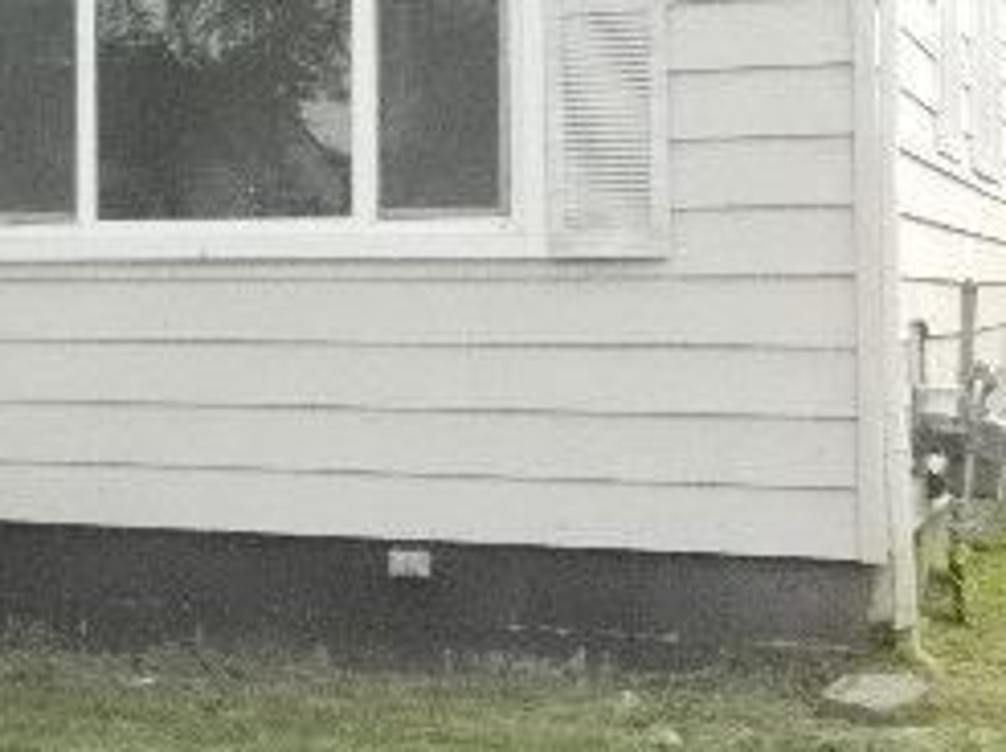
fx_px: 2497
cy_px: 196
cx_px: -131
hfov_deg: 21.5
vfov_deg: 17.1
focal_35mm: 86
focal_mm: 5.9
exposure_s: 1/1600
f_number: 7.6
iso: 3200
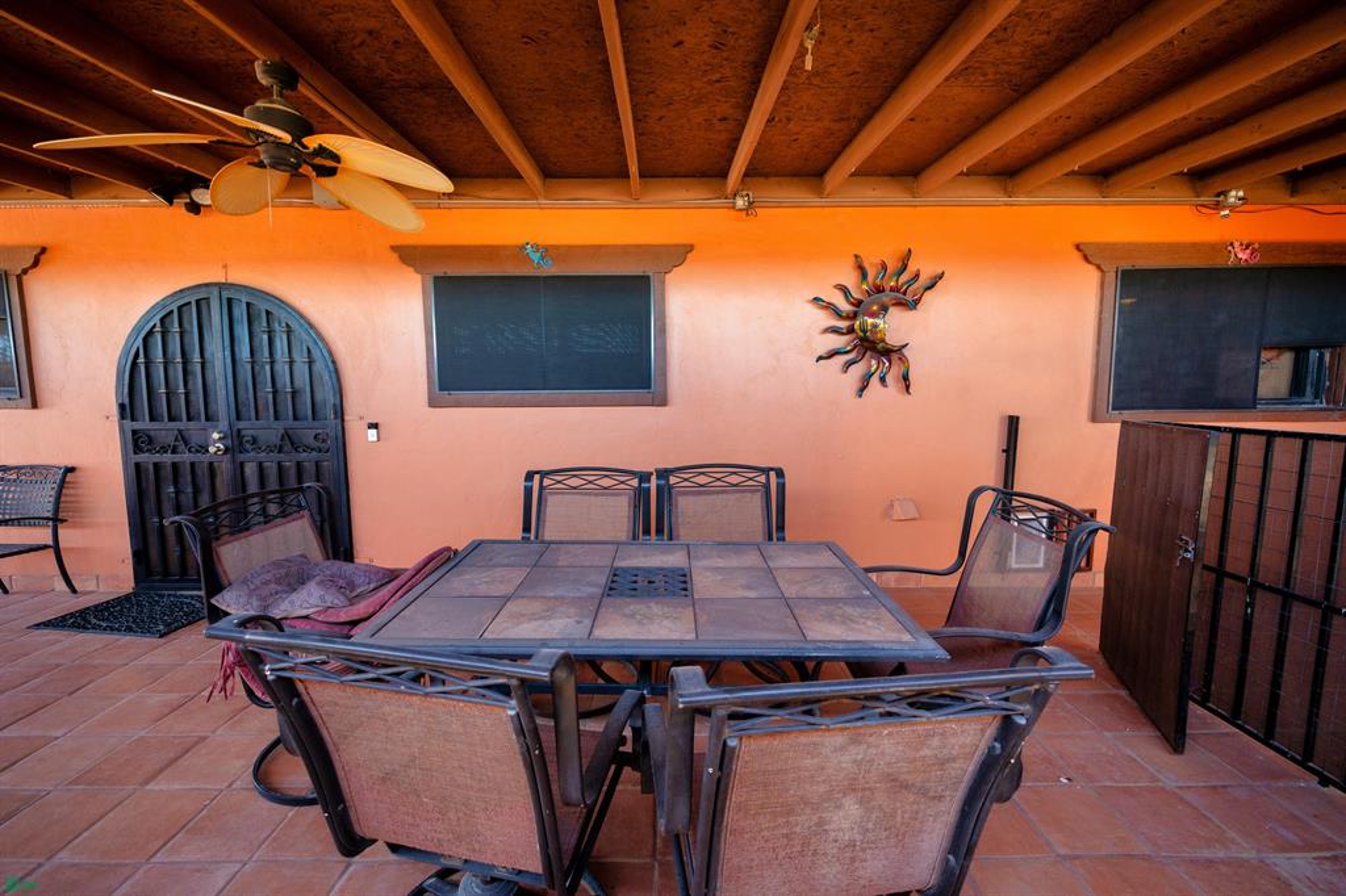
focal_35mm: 14
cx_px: 673
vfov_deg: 81.2
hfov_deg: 104.3
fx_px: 523
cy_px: 448
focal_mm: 14
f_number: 4
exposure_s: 1/125
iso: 640
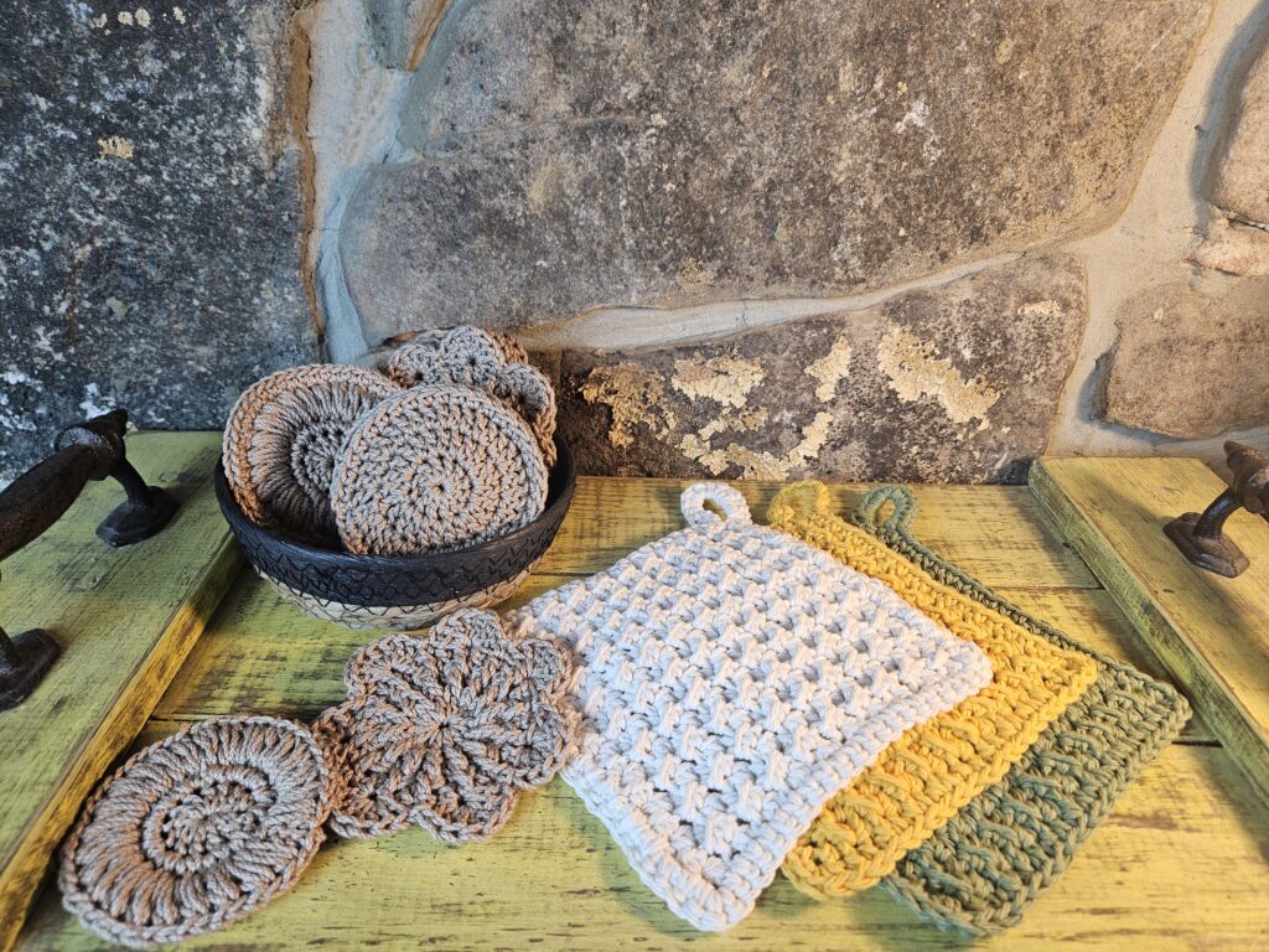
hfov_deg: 73.9
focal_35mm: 23
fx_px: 843
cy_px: 476
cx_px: 634
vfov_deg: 58.9
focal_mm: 5.4
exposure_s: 1/180
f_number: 1.8
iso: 125
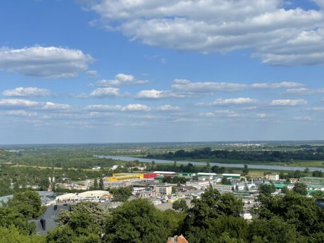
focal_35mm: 52
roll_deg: -0.1
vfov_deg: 28.0
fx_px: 487
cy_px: 122
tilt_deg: +2.5
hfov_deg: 36.8
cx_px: 162
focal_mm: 6
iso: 25
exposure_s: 1/2817
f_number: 2
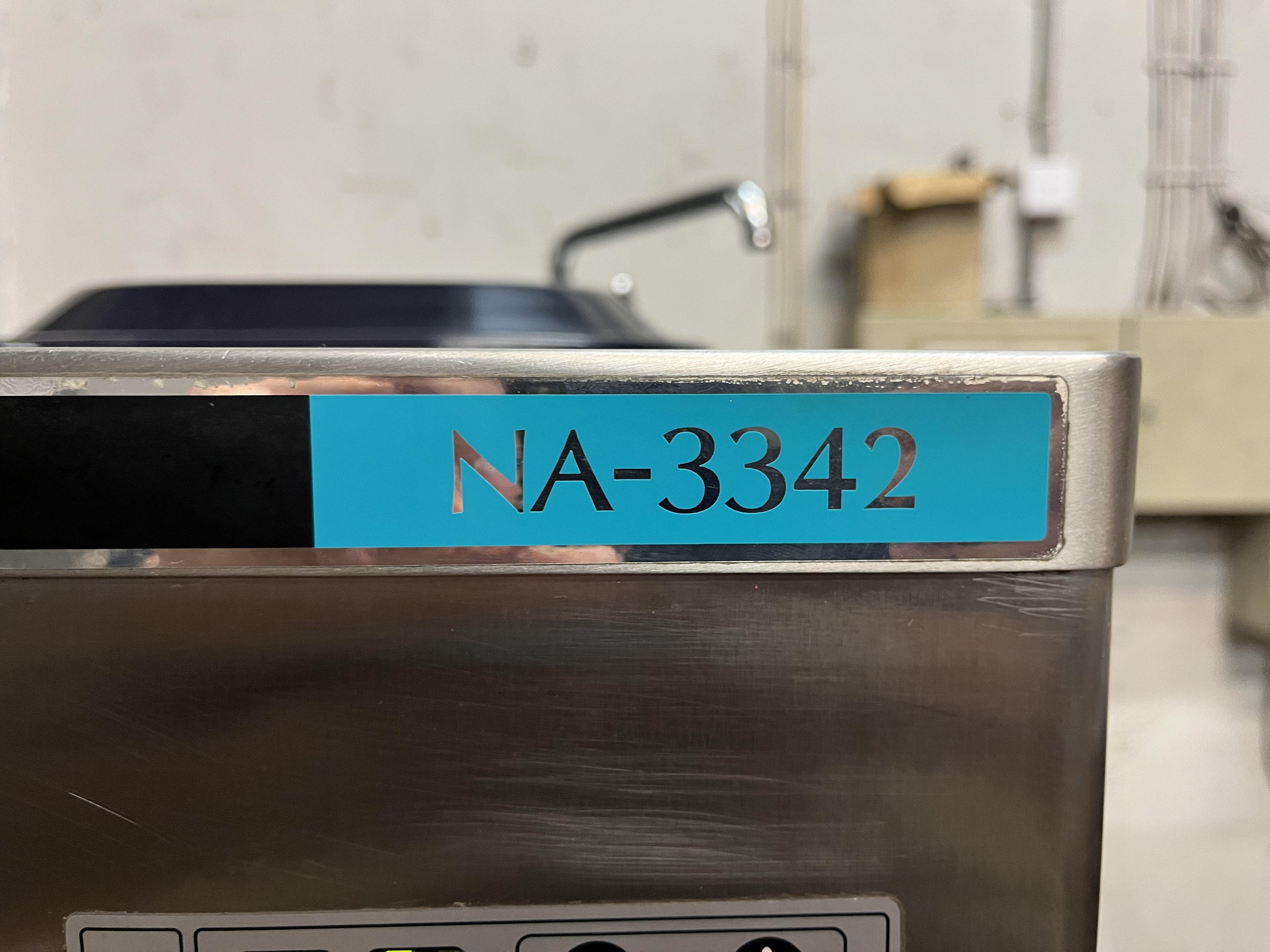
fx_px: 954
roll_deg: +0.7
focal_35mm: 26
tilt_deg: -4.2
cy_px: 476
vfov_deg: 53.1
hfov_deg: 67.3
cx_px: 635
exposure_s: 1/50
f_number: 1.6
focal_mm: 5.1
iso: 160
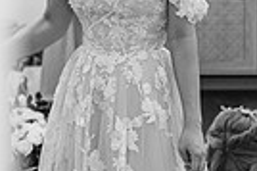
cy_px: -15
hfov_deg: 13.6
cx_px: 123
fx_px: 1077
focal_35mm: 151
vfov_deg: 9.0
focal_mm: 35
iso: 500
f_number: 2
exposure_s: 1/125
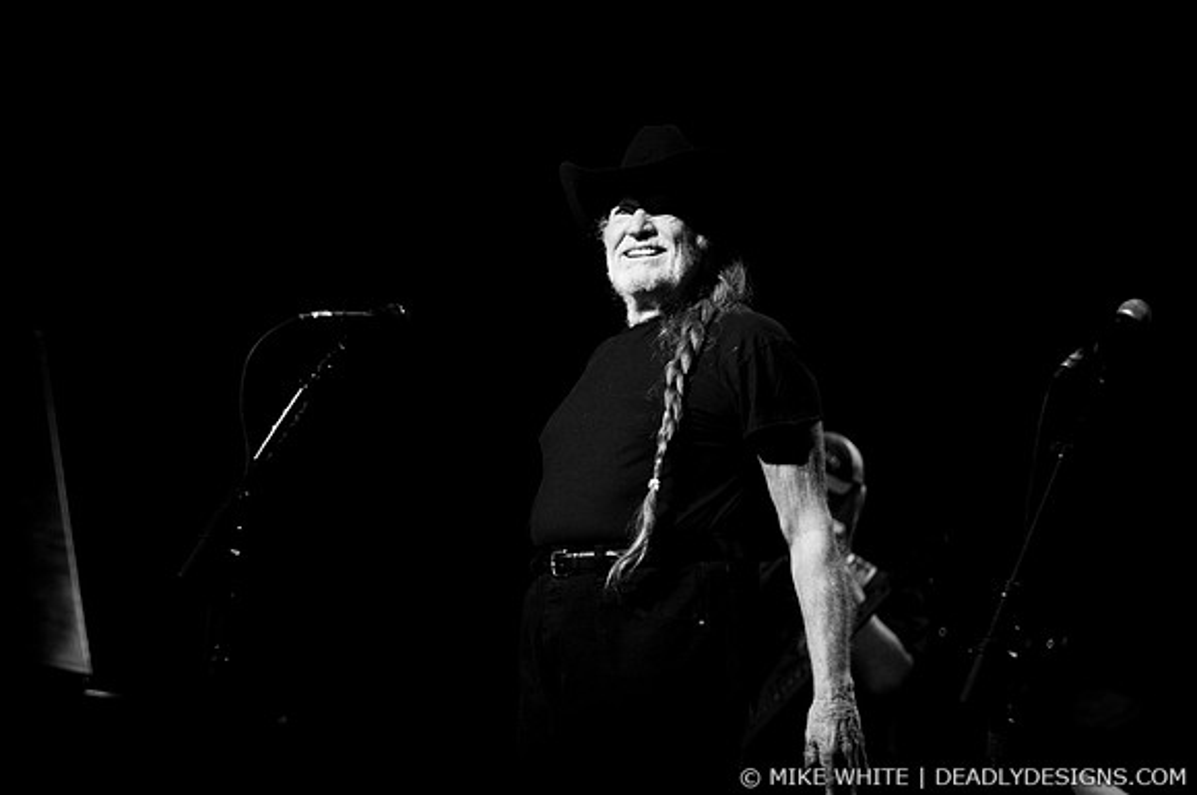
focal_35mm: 174
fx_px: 5777
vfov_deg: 7.9
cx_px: 598
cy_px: 398
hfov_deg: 11.8
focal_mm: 116
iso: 800
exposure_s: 1/320
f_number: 3.2
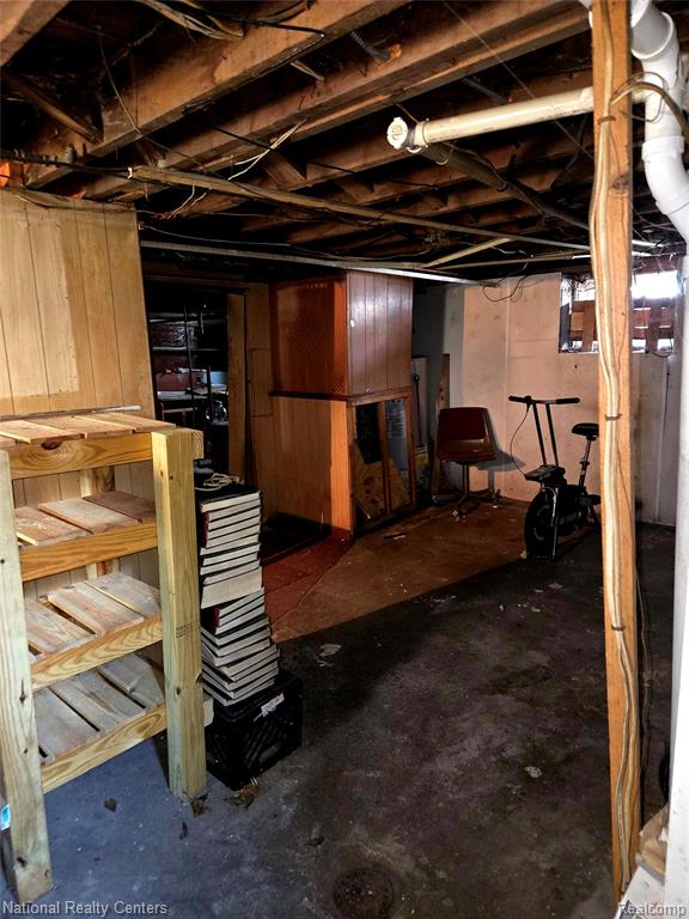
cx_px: 344
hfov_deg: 58.9
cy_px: 460
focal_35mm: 23
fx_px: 610
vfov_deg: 73.9
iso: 1000
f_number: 1.8
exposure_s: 1/9.02
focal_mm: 5.4
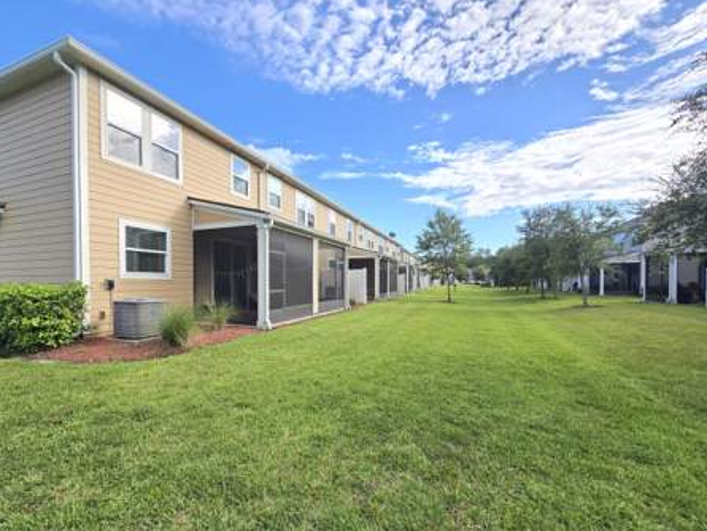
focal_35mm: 14
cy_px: 284
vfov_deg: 85.6
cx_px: 327
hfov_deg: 101.9
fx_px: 286
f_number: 2.2
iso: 50
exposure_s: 1/746
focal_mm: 2.2
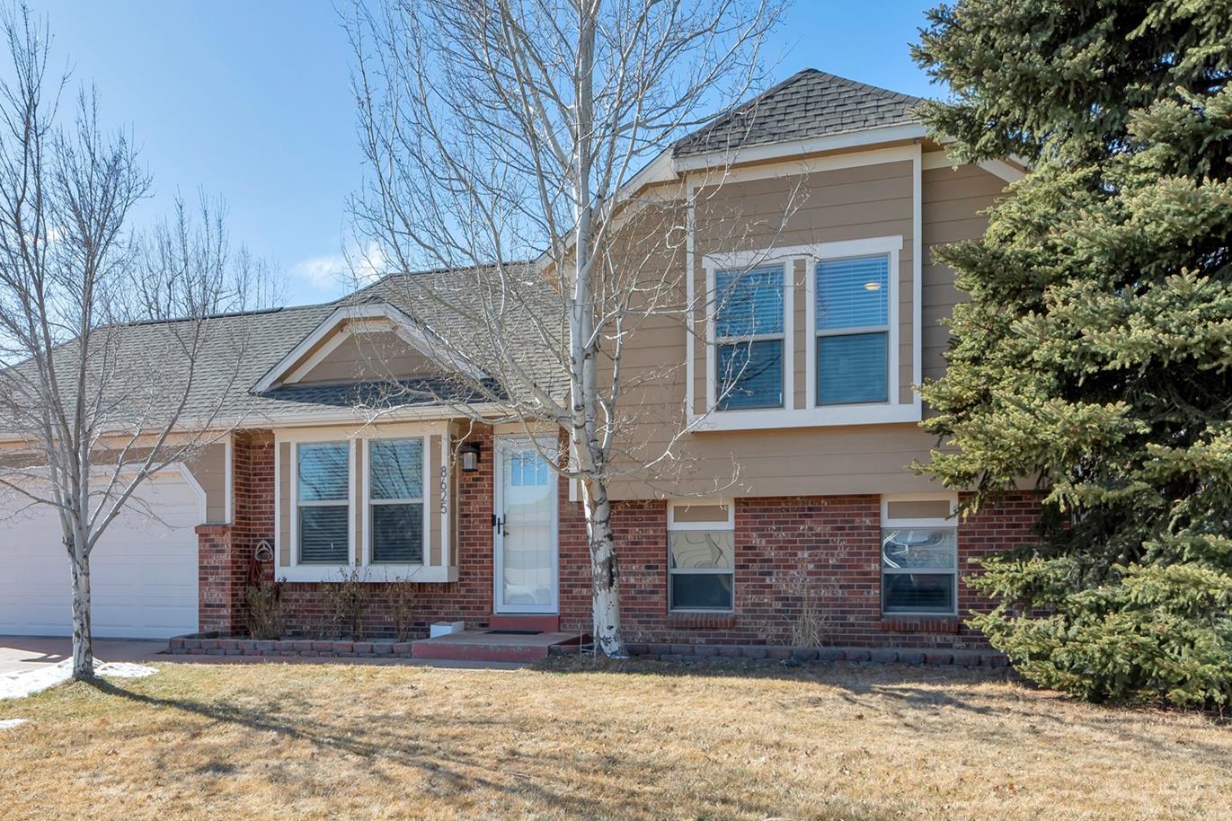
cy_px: 430
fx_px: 958
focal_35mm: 28
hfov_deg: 65.4
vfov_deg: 46.4
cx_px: 568
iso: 125
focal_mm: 16
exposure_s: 1/250
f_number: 8
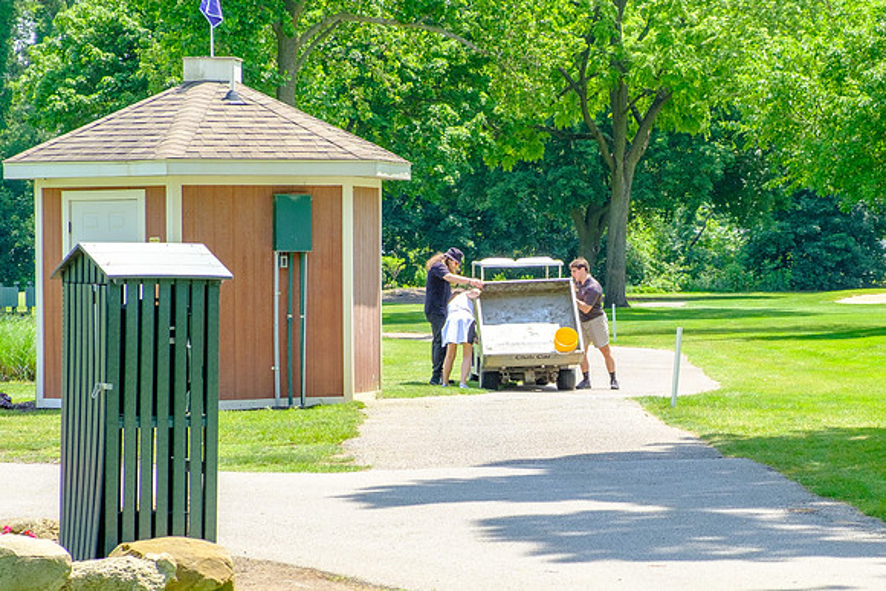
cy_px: 412
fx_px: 3290
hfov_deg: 15.3
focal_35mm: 134
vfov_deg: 10.3
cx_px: 554
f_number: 5
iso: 200
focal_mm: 55
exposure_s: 1/600
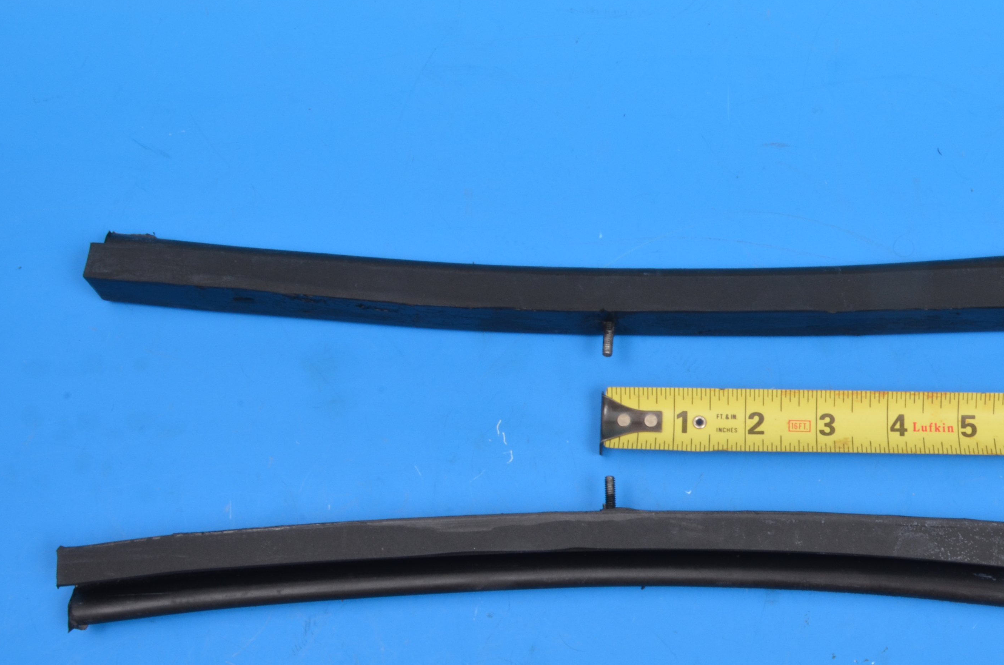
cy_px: 446
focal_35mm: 63
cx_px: 751
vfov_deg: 21.4
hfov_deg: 31.4
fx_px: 1753
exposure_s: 1/80
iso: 200
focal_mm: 24
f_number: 25
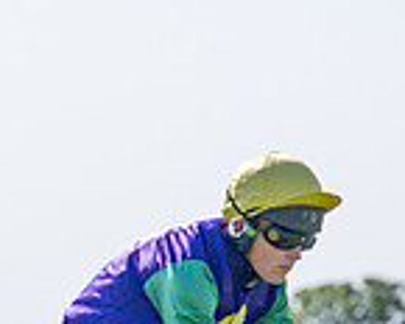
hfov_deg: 4.5
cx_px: 65
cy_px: 653
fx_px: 5130
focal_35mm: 428
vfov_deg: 3.6
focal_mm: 88
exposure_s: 1/2000
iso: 200
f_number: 4
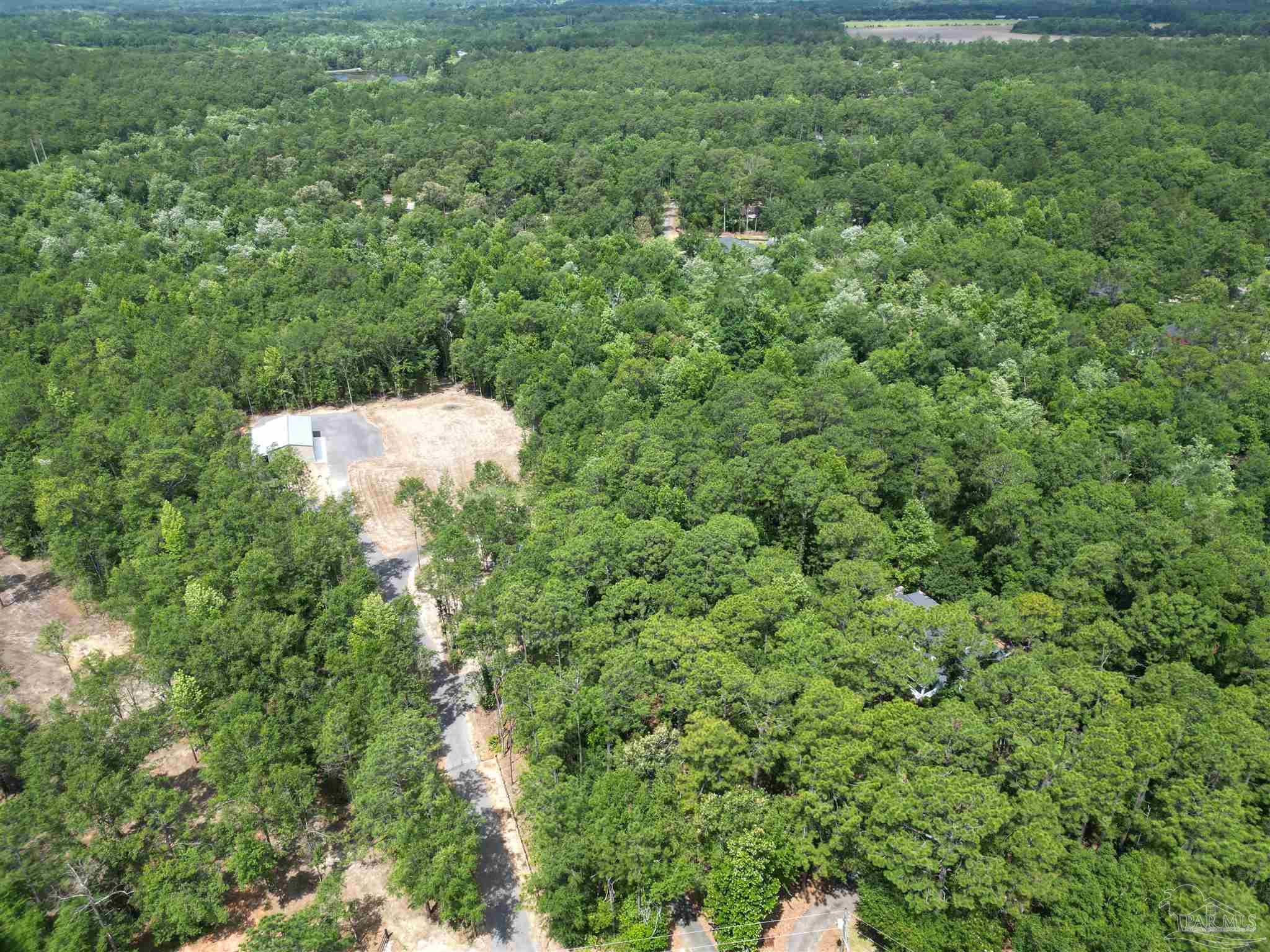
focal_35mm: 24
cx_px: 635
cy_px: 476
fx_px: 881
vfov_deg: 56.8
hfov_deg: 71.6
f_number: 1.7
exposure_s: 1/1500
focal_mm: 6.72
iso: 100
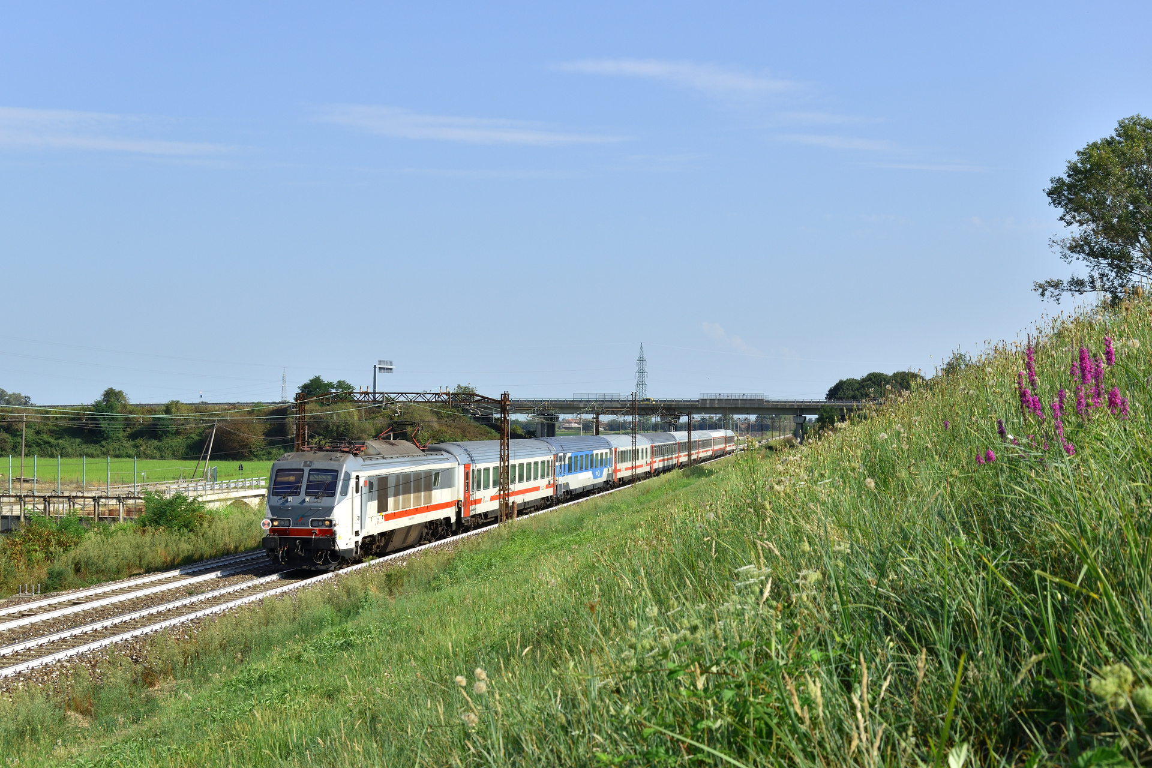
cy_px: 384
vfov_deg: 25.8
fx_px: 1680
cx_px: 576
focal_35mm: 52
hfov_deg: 37.9
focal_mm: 35
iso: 200
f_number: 7.1
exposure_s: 1/640
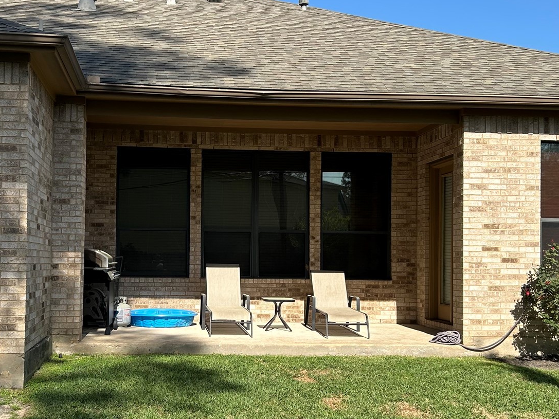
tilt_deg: +1.5
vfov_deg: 29.6
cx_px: 228
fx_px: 791
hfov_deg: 38.8
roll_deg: -0.8
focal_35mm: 49
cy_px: 234
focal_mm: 5.7
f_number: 1.5
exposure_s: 1/2513
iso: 50
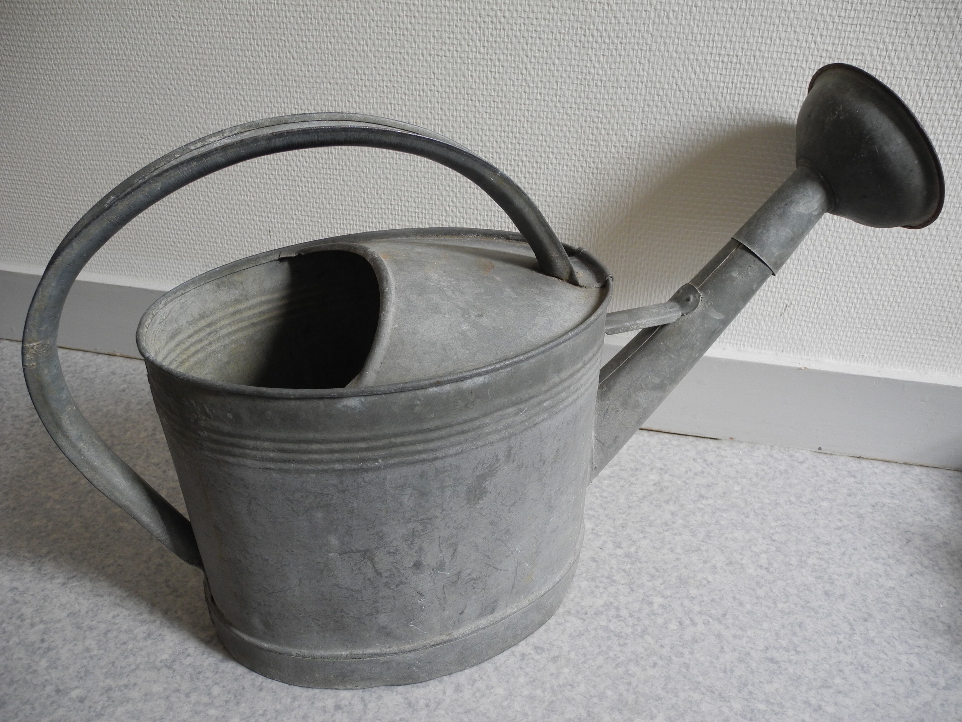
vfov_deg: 49.7
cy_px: 361
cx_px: 481
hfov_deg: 63.4
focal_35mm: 28
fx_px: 778
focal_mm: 6
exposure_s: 1/30
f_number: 2.8
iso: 177
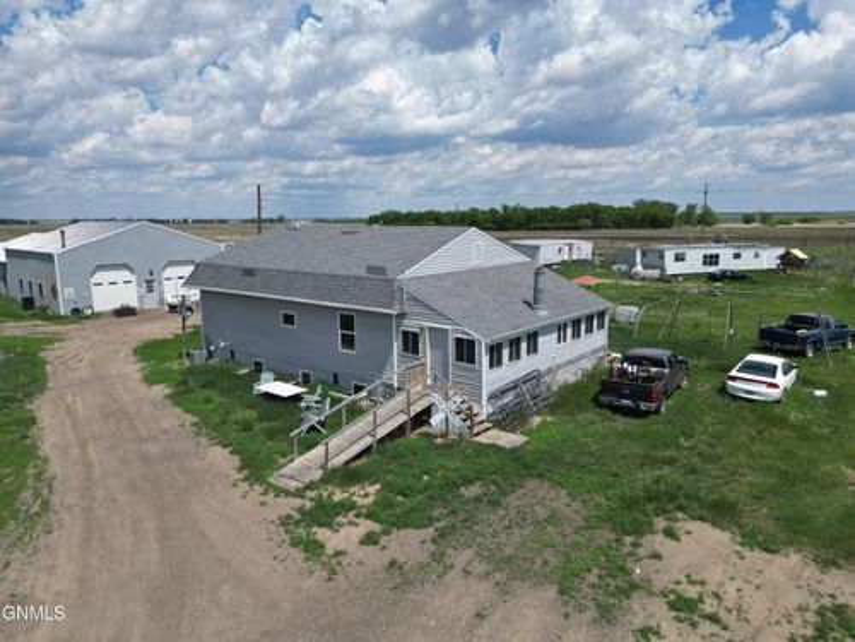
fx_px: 593
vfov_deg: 56.8
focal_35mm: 24
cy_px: 321
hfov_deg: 71.6
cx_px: 428
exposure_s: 1/4000
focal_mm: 6.72
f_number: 1.7
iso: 110
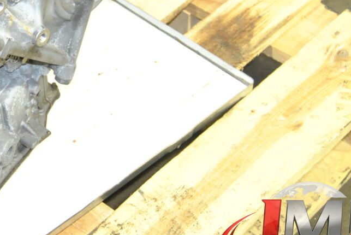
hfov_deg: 17.7
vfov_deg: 12.1
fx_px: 1093
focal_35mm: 112
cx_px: -14
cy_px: 1
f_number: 5
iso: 800
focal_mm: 30
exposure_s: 1/60
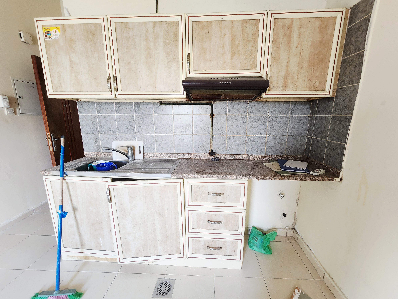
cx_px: 199
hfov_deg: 106.2
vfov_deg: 89.9
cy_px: 150
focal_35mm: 13
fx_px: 149
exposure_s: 1/60.2
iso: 200
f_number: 2.2
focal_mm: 2.2
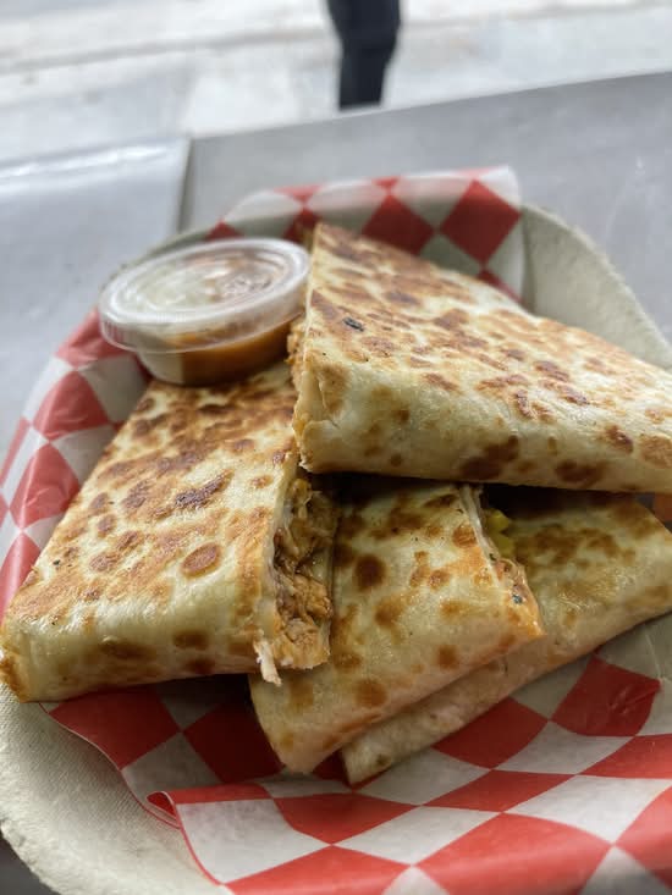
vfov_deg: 67.3
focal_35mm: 26
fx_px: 673
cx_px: 336
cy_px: 448
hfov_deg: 53.1
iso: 32
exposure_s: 1/128
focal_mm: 5.1
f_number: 1.6
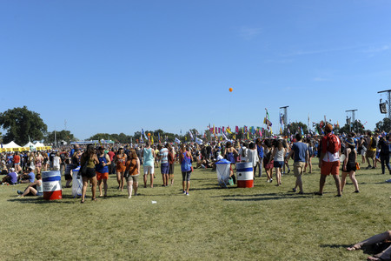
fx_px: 304
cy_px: 130
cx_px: 196
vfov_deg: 46.4
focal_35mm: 28
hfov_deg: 65.5
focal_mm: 28
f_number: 8
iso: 400
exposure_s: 1/500
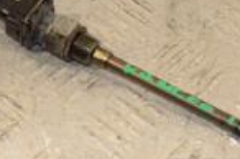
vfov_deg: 6.9
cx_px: 133
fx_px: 1312
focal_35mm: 197
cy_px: -34
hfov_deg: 10.5
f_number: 7.1
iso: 800
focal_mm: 32
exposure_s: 1/200
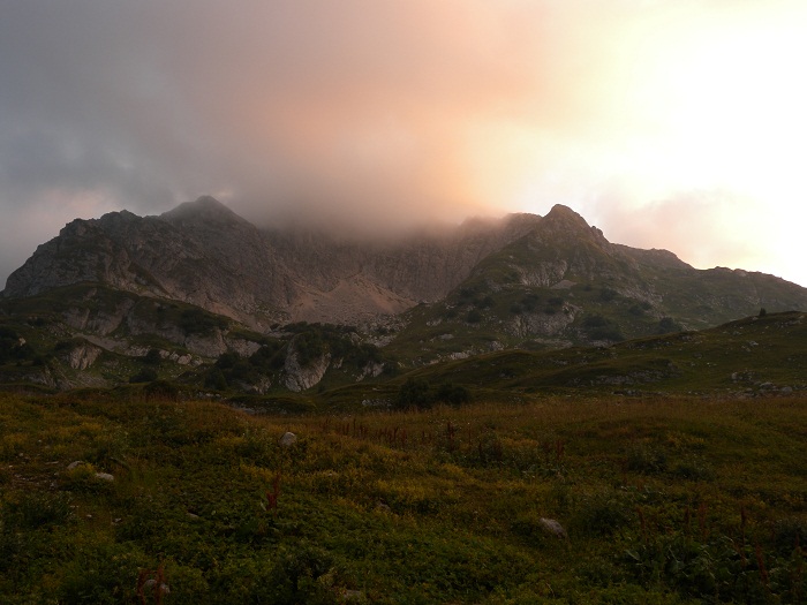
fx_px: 886
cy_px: 302
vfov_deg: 37.7
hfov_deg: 49.0
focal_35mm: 38
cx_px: 404
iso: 64
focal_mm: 8.1
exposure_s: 1/69.4
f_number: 3.3
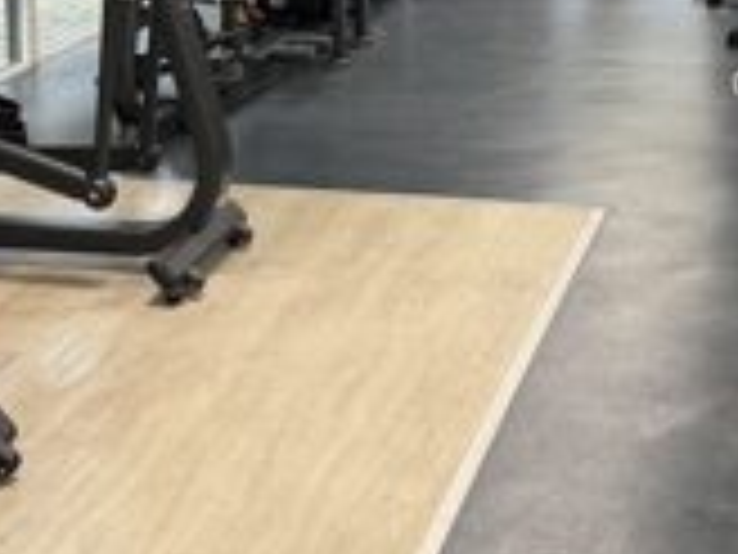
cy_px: -63
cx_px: 412
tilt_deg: -8.6
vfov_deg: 16.6
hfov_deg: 22.7
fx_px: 1833
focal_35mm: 86
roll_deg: +0.1
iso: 160
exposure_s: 1/100
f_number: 1.78
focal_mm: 6.76
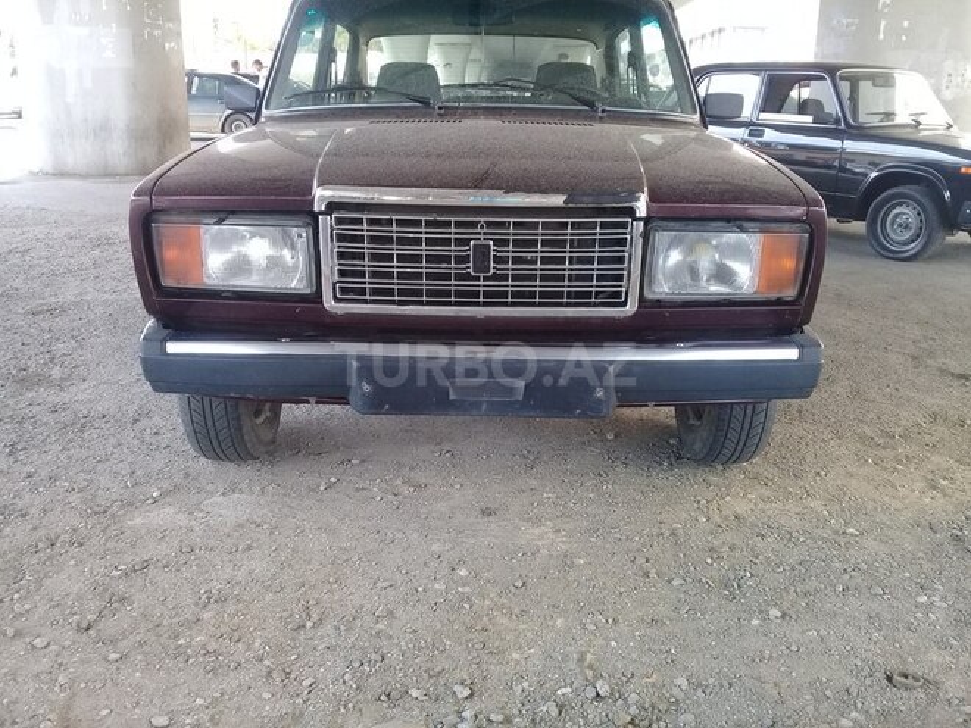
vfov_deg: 45.4
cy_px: 364
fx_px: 870
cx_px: 486
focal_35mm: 31
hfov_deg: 58.4
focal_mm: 3.3
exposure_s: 1/100
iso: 64
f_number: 2.2
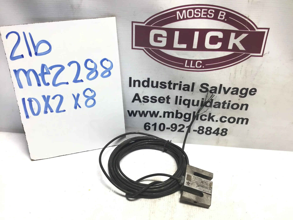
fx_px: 262
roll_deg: -3.7
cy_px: 110
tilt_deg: -33.0
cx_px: 146
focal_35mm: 31
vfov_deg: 45.4
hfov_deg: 58.4
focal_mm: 3.3
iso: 32
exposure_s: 1/120
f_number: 2.4
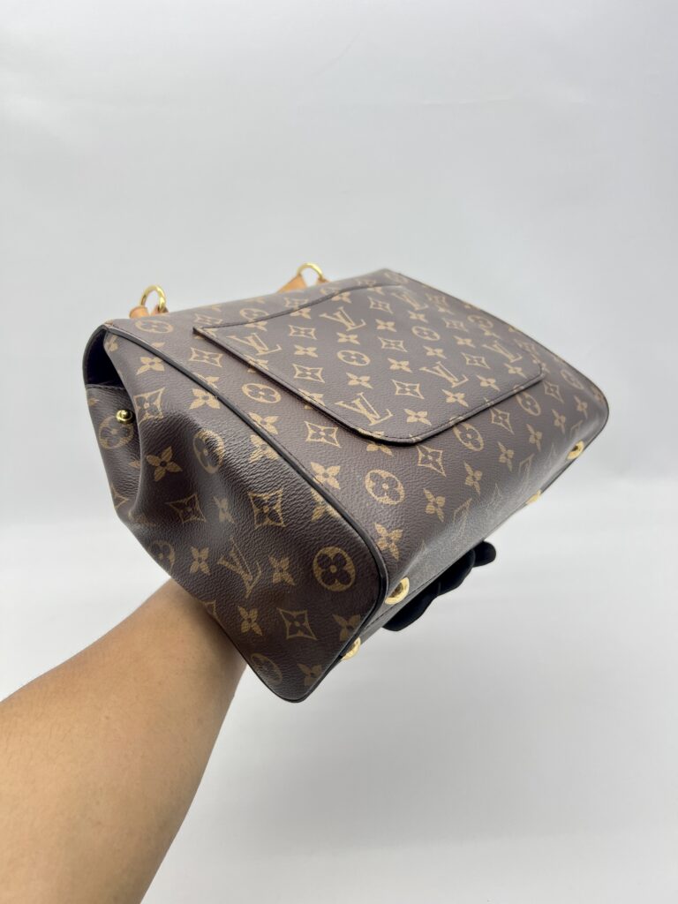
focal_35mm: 26
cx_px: 339
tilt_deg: -23.6
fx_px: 679
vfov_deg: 67.3
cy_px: 452
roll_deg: +1.4
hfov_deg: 53.1
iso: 40
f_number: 1.5
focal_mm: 5.7
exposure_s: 1/100
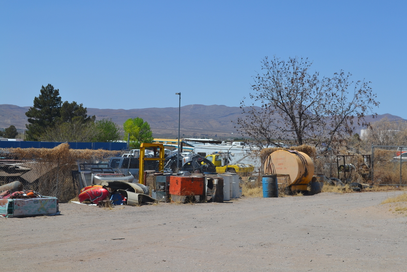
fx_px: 746
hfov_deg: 30.5
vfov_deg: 20.6
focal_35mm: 66
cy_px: 136
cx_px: 204
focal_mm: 44
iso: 100
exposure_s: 1/320
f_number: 9
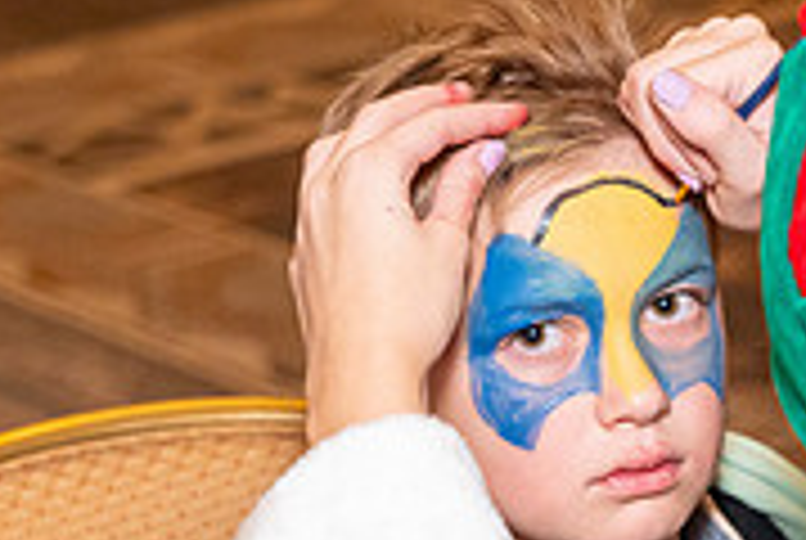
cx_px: 932
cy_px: 565
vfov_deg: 8.3
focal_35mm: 165
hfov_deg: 12.2
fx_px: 3700
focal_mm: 51
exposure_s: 1/60
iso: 3200
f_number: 4
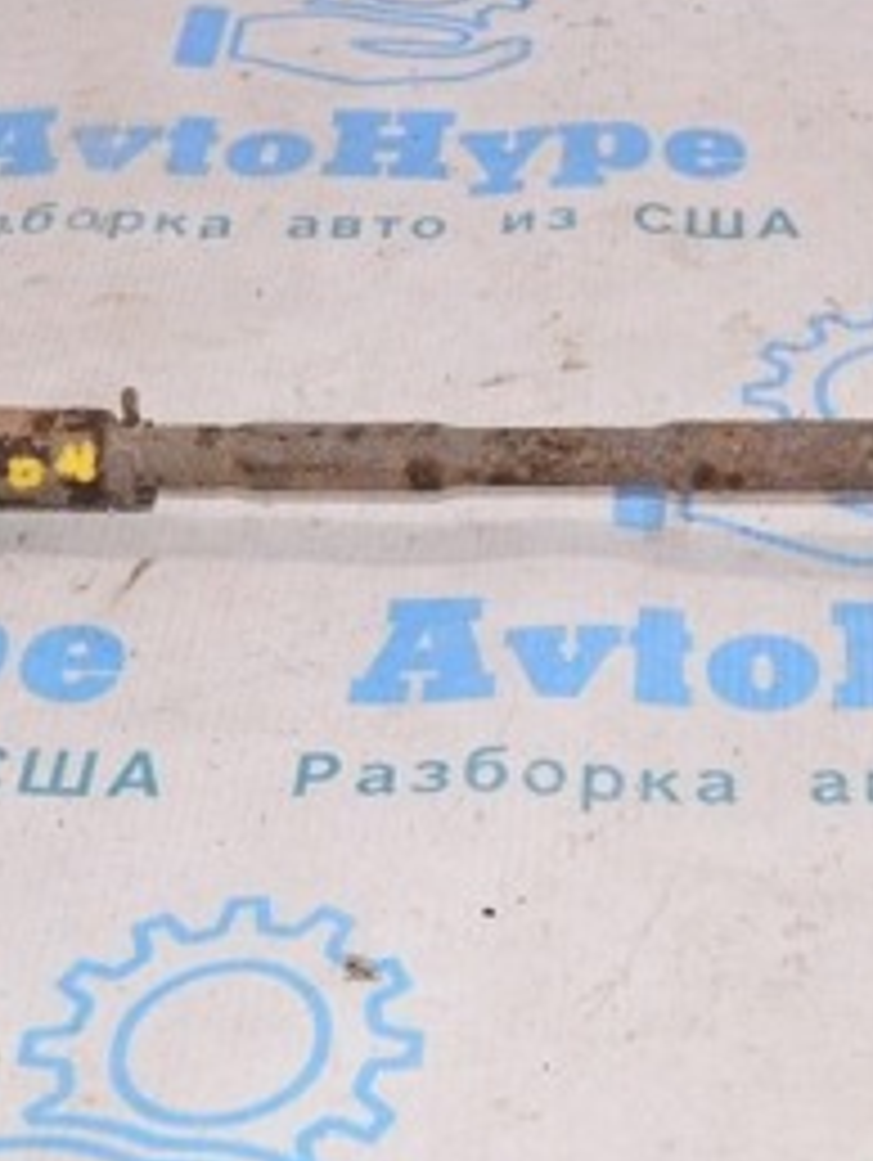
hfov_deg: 16.6
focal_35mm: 89
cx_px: 567
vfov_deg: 21.8
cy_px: 322
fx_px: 2994
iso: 1600
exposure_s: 1/200
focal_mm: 25
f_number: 8
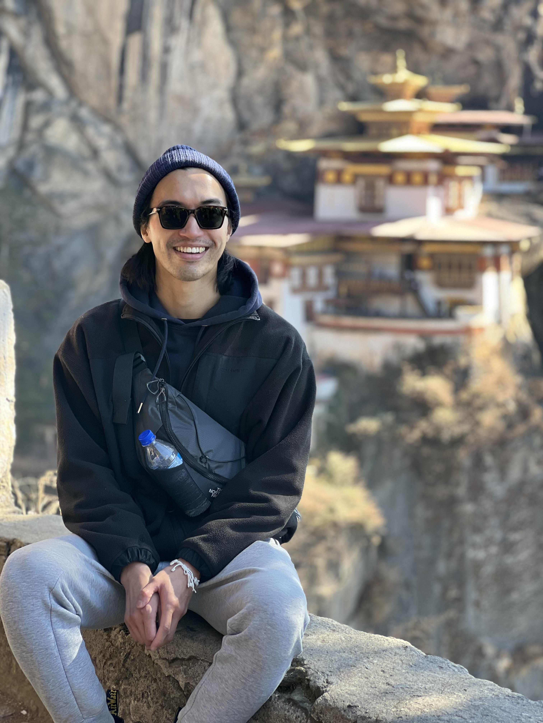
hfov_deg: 19.1
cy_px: 362
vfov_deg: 25.3
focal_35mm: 77
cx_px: 272
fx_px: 1610
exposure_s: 1/121
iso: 80
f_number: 2.8
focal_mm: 9
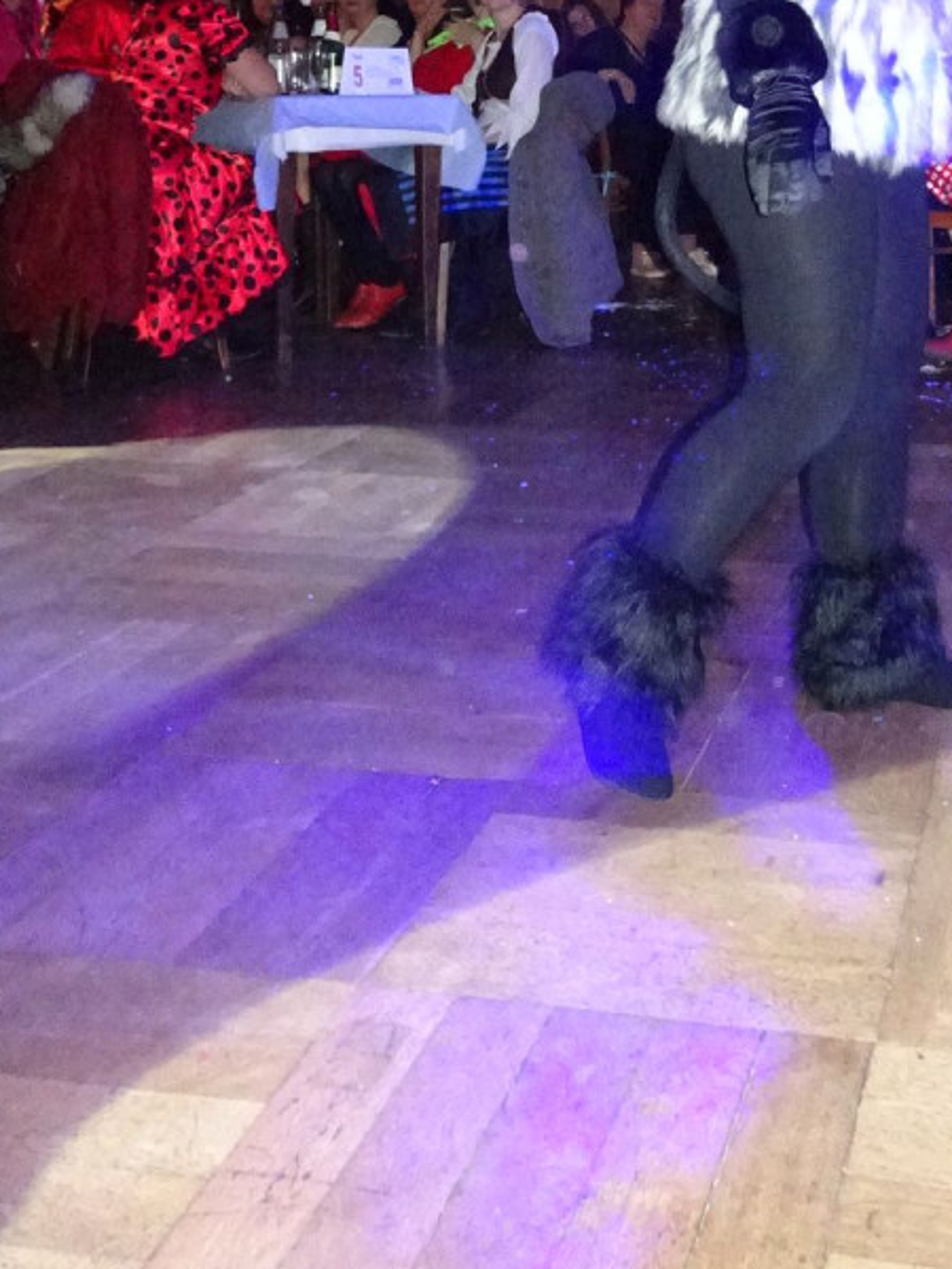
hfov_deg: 29.8
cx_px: 717
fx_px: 1760
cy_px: 66
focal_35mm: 48
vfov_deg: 36.5
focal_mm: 4.1
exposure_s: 1/8
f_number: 3.5
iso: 2000
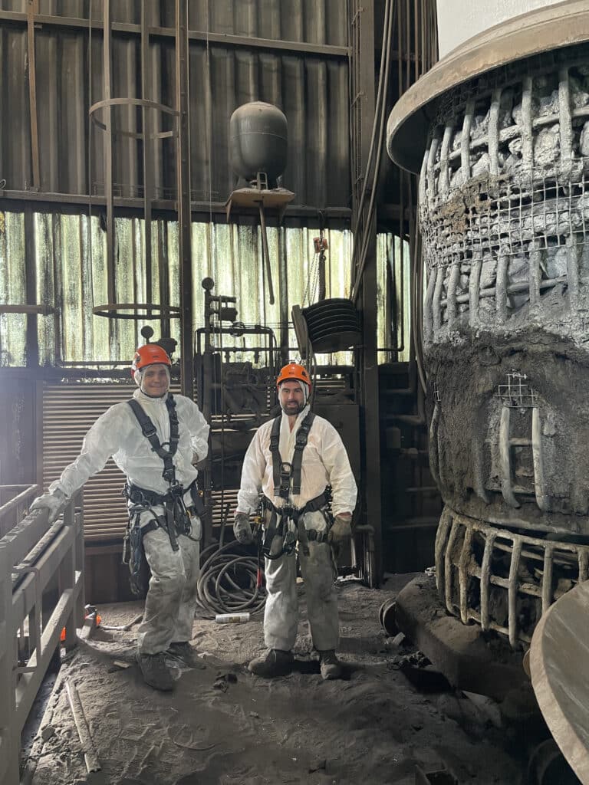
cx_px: 294
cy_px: 392
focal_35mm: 26
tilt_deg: +2.4
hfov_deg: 53.1
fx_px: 590
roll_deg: +1.3
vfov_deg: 67.3
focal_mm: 4.2
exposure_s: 1/50
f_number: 1.6
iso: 160
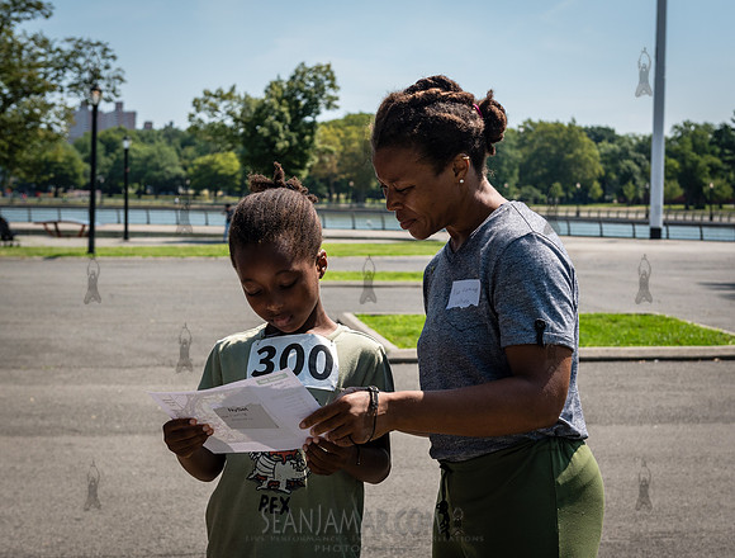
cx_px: 412
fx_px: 1319
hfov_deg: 31.1
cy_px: 264
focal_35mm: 62
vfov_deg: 23.9
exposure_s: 1/2500
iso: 400
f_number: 4.5
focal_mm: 48
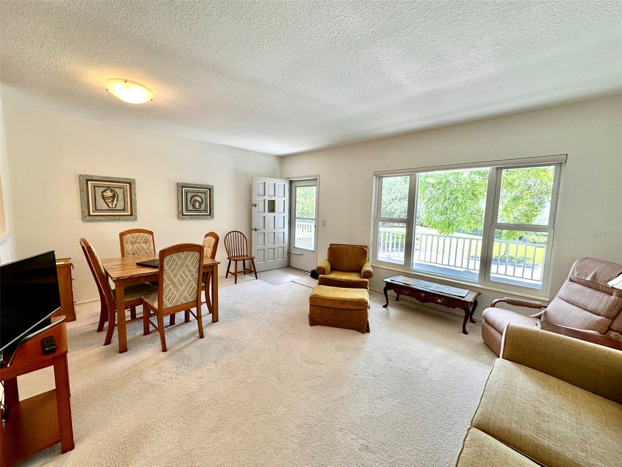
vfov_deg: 85.7
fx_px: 252
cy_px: 234
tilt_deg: -6.0
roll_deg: -2.1
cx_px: 311
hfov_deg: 102.1
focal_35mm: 14
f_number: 2.2
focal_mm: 2.22
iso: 100
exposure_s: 1/120
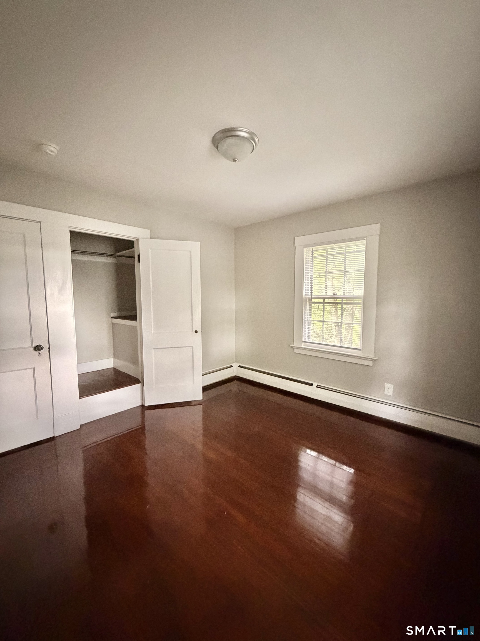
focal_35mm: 14
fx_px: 259
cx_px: 240
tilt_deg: -4.8
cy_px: 320
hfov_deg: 85.7
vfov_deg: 102.1
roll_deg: -0.5
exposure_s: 1/40
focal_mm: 2.22
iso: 1250
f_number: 2.2
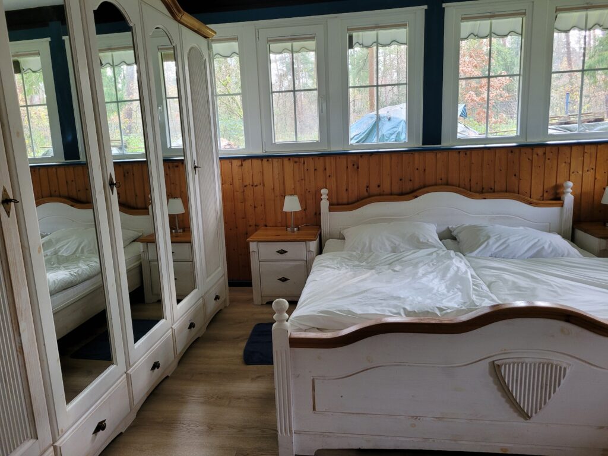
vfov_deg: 53.1
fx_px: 457
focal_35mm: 26
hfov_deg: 67.3
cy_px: 228
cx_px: 304
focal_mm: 5.4
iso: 160
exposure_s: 1/50
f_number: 1.8
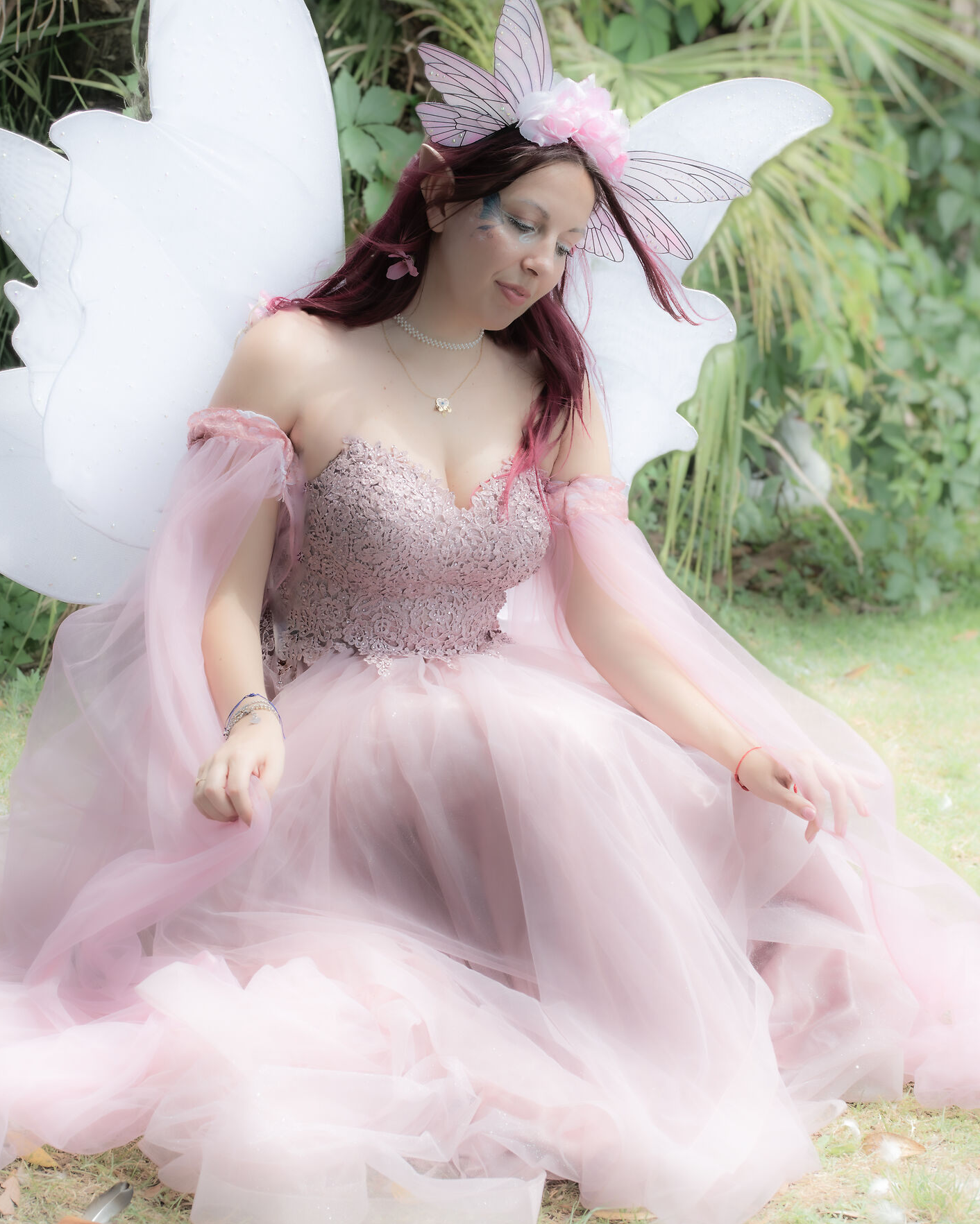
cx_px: 453
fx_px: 4858
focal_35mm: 134
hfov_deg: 11.5
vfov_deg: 14.4
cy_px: 571
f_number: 13
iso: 640
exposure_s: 1/640
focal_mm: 105
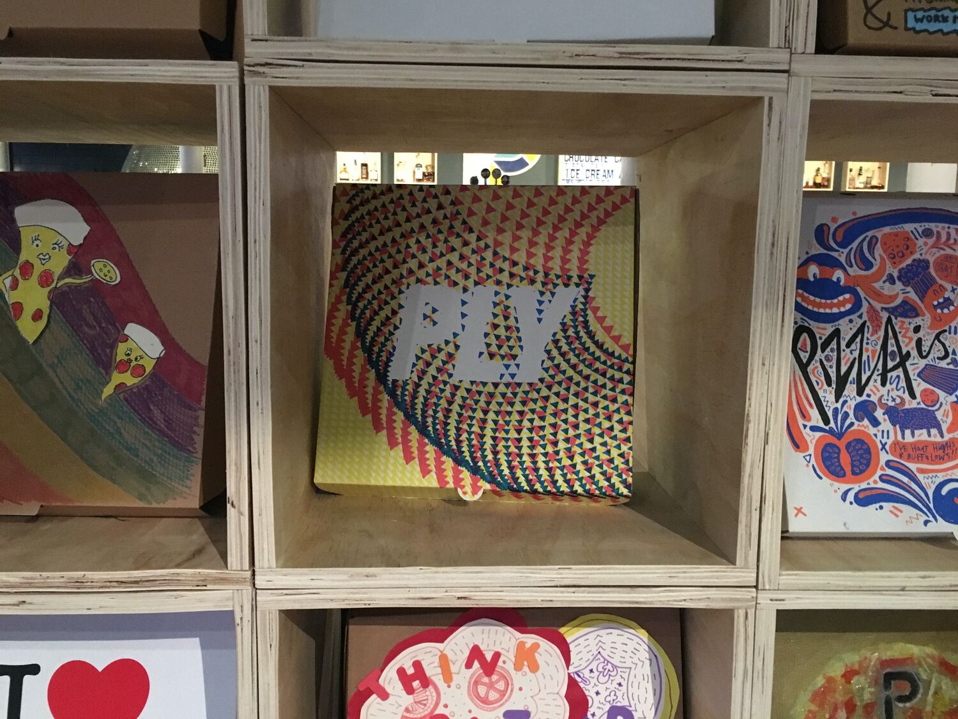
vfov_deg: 48.2
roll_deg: -0.7
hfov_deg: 61.7
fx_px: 803
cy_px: 360
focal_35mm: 29
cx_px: 479
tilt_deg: -6.9
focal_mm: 4.15
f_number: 2.2
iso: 320
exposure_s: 1/17
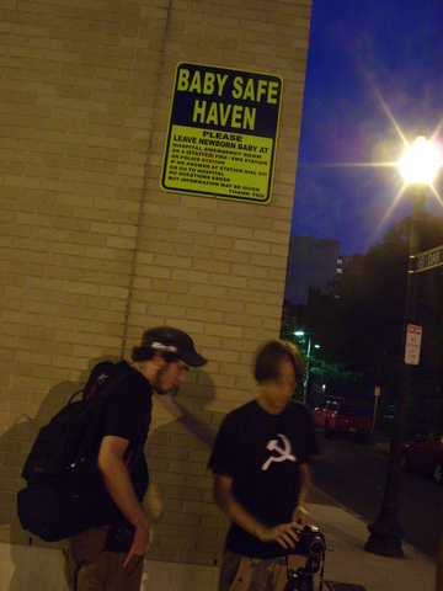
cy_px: 296
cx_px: 222
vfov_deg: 52.6
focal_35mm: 35
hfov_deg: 40.7
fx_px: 597
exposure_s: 1/2
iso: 400
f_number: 7.4
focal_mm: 7.8
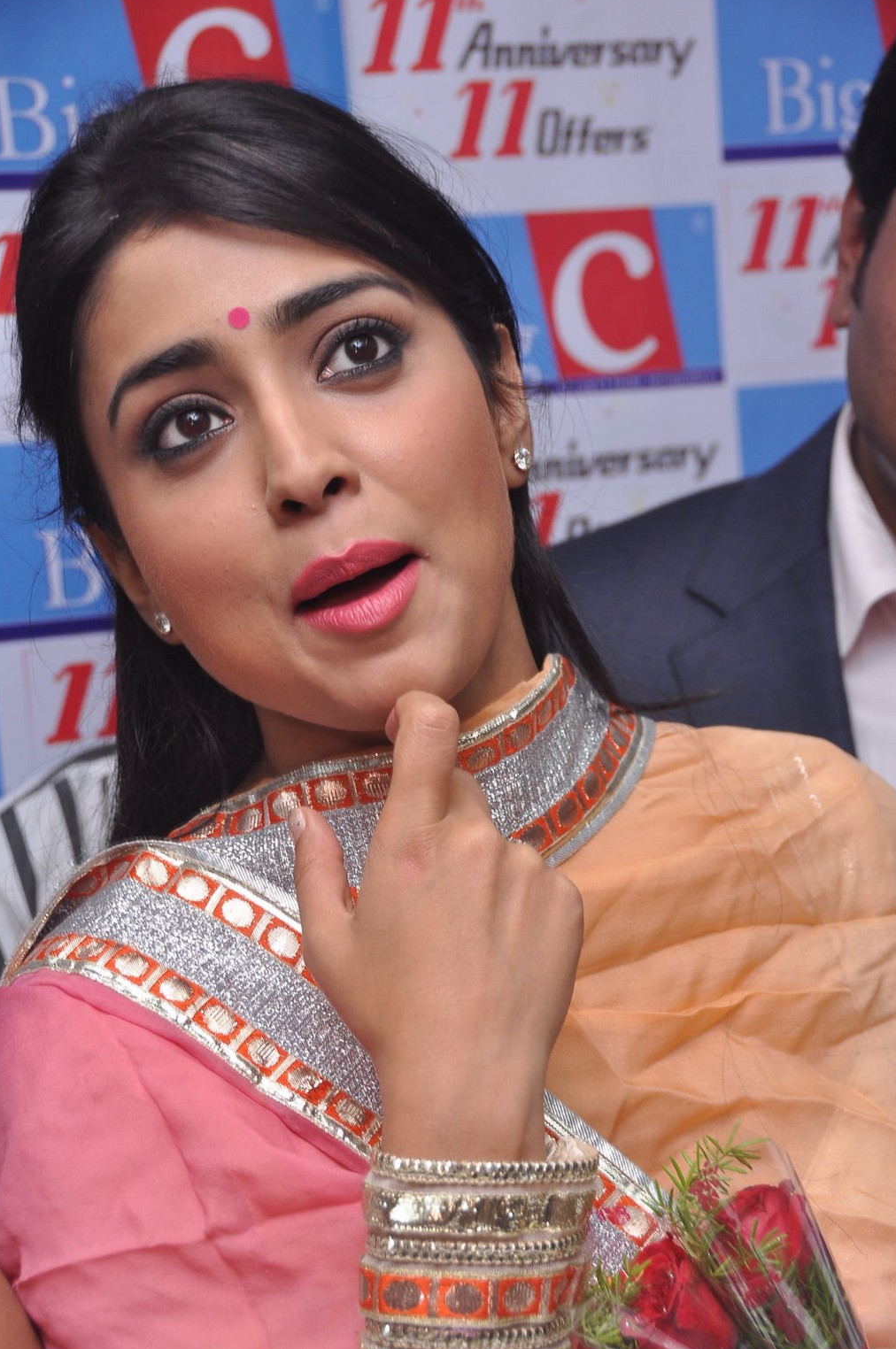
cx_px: 450
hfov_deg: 16.3
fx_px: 3126
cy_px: 678
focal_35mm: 84
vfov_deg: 24.4
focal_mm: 55
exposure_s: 1/125
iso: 400
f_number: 6.3
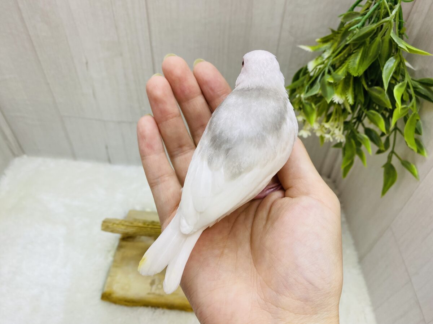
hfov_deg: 69.4
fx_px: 313
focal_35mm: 25
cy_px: 162
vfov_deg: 54.9
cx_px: 216
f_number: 1.8
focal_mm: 4.25
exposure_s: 1/100
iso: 64
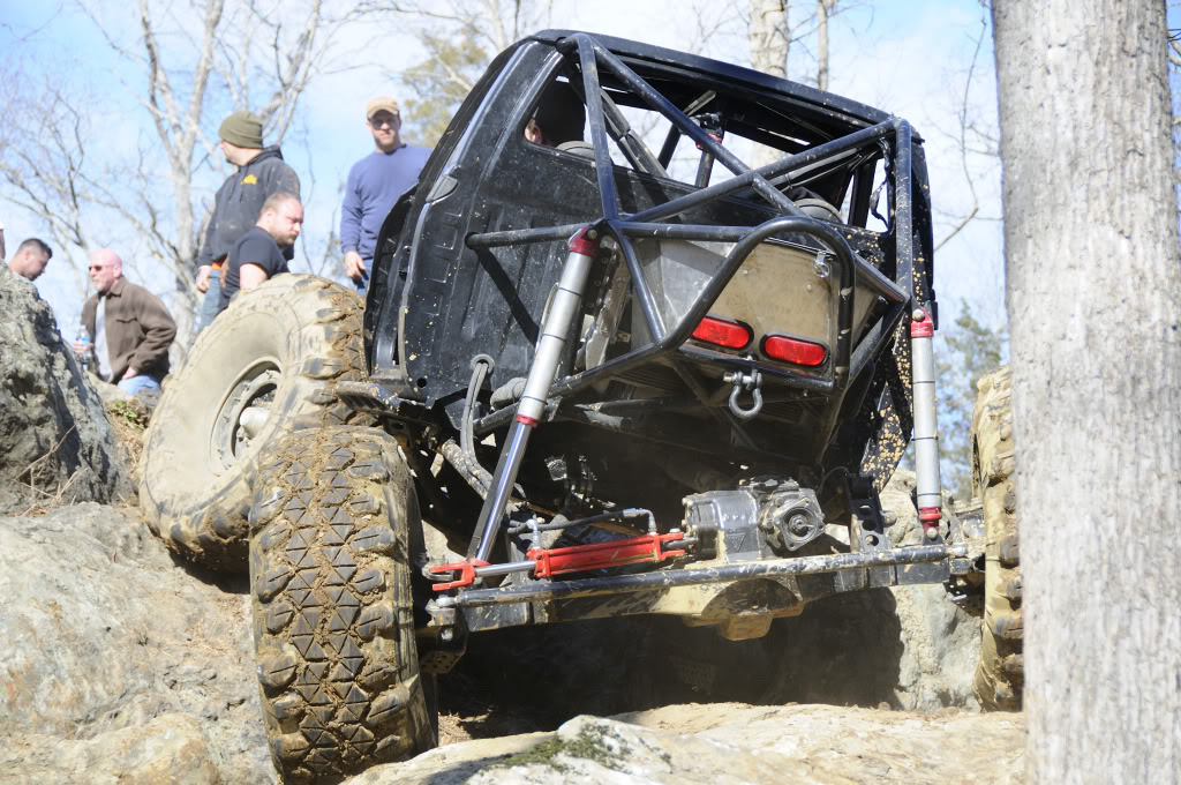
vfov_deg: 11.1
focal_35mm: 123
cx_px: 590
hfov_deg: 16.7
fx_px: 4030
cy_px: 392
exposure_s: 1/250
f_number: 5
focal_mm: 82
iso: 200
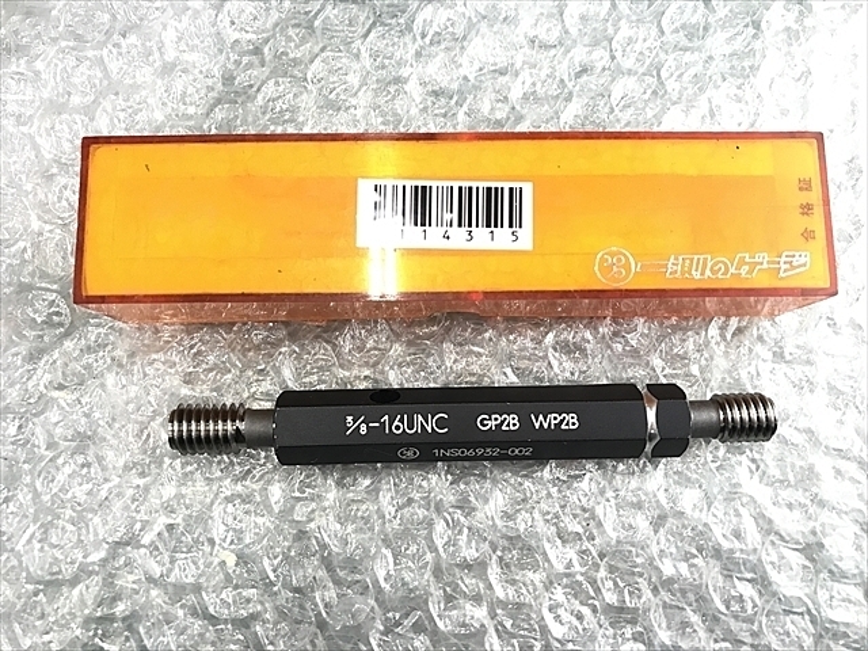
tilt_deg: -81.9
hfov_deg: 63.4
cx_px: 434
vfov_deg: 49.7
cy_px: 326
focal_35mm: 28
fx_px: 702
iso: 40
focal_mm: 3.99
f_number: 1.8
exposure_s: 1/20
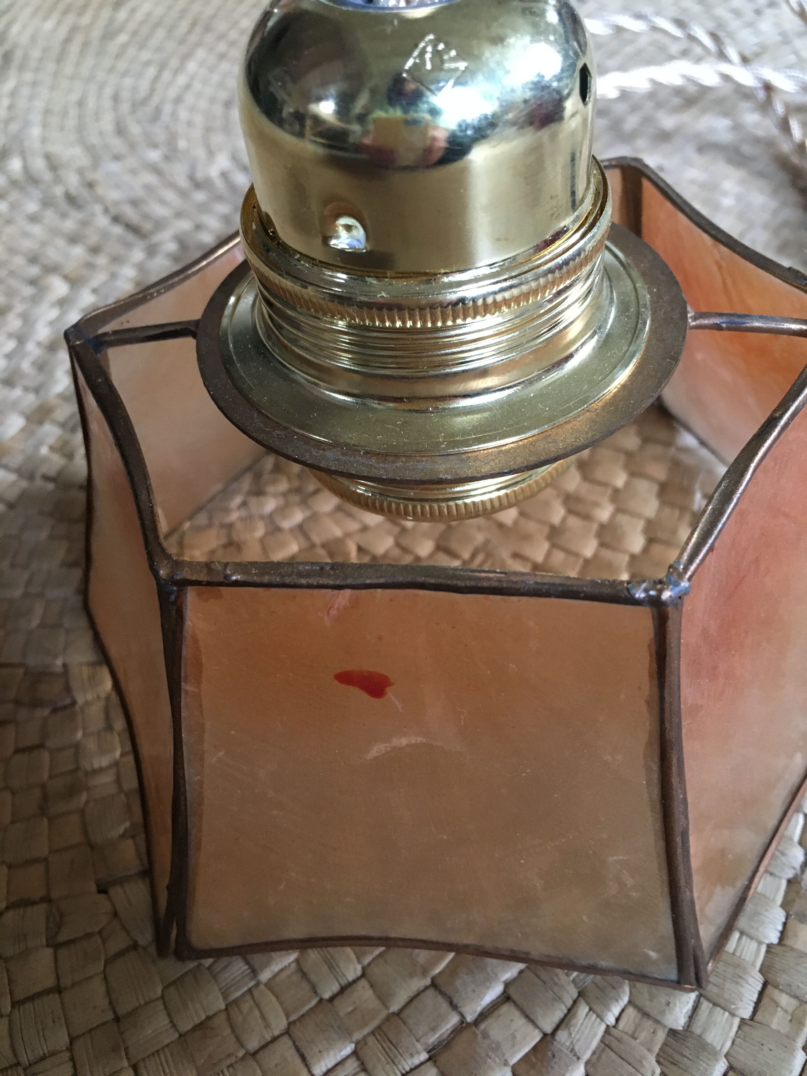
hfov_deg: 48.2
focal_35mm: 29
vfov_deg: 61.7
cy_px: 538
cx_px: 404
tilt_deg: -45.7
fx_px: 901
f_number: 2.2
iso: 200
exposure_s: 1/25
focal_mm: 4.15
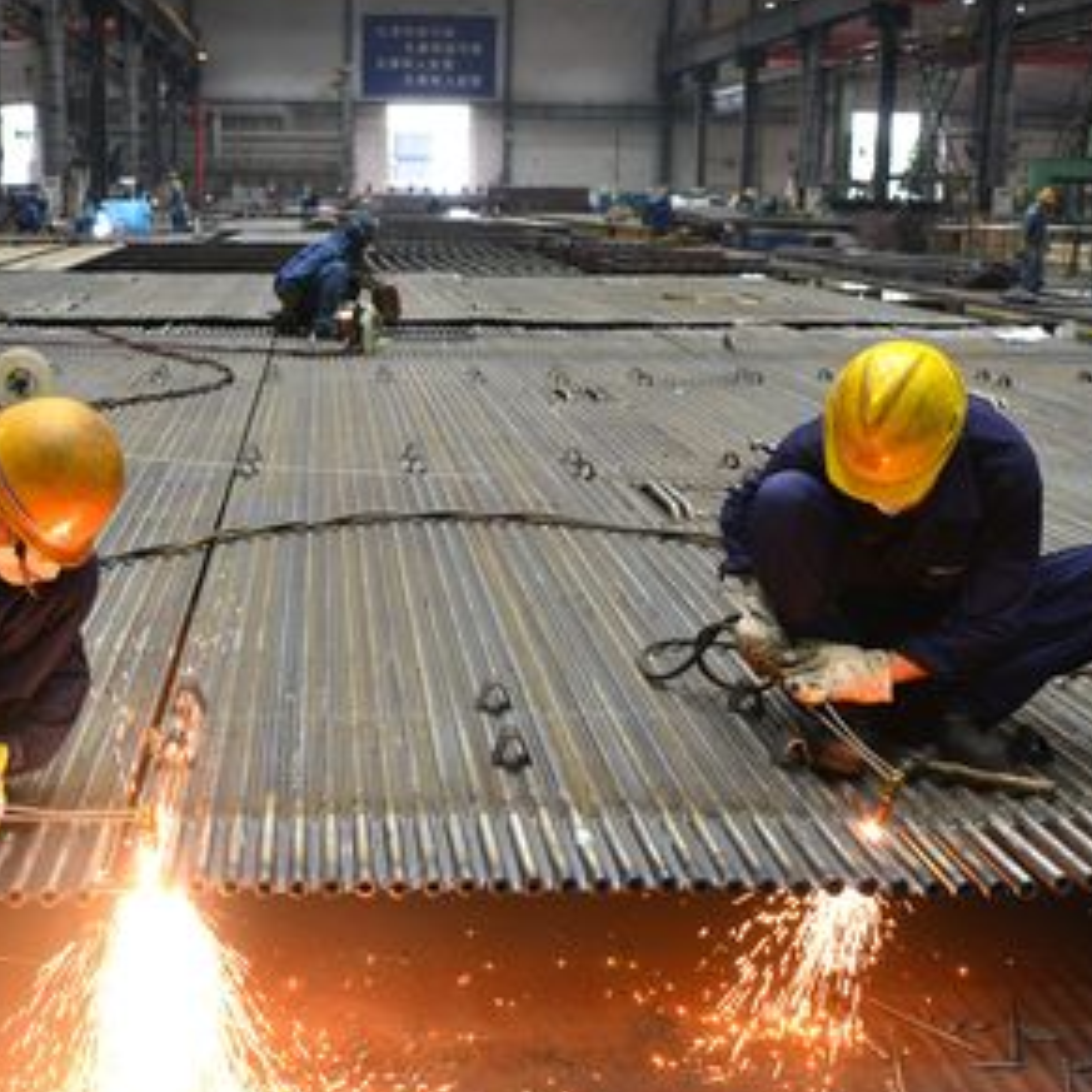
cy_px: 458
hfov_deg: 39.5
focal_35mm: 42
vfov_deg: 39.9
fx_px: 1499
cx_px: 353
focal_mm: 24
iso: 800
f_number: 3.2
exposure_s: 1/160
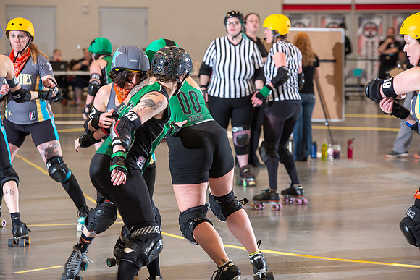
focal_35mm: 150
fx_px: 1750
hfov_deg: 13.7
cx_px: 210
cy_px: 140
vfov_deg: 9.2
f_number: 5.6
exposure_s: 1/160
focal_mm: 150
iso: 640
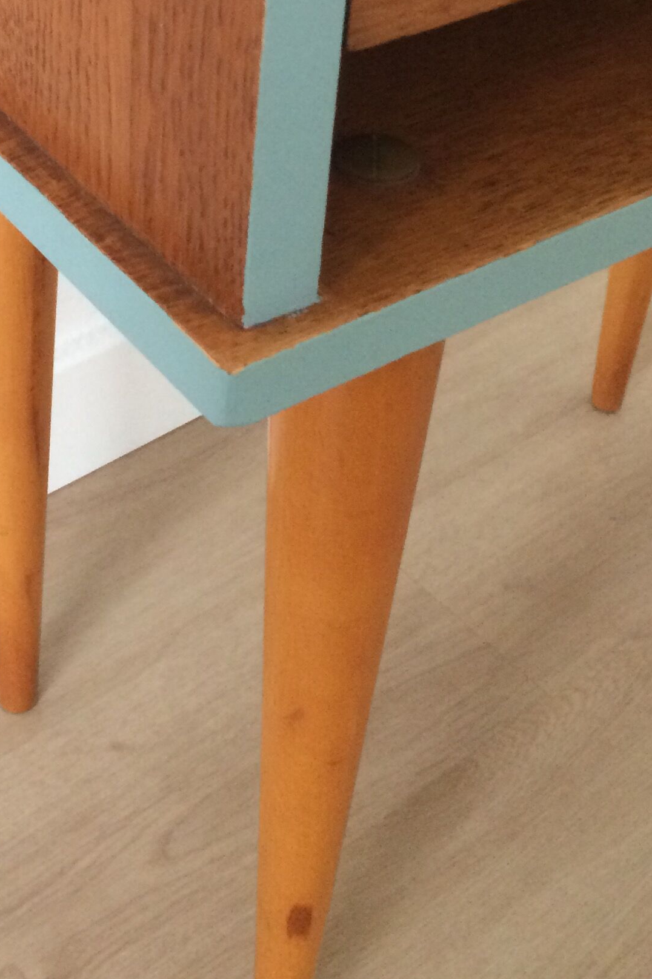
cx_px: 231
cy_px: 141
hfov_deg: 22.2
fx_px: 1657
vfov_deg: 31.7
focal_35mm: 61
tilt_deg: -32.0
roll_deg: -0.3
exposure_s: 1/33
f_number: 2.2
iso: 320
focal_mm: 4.15
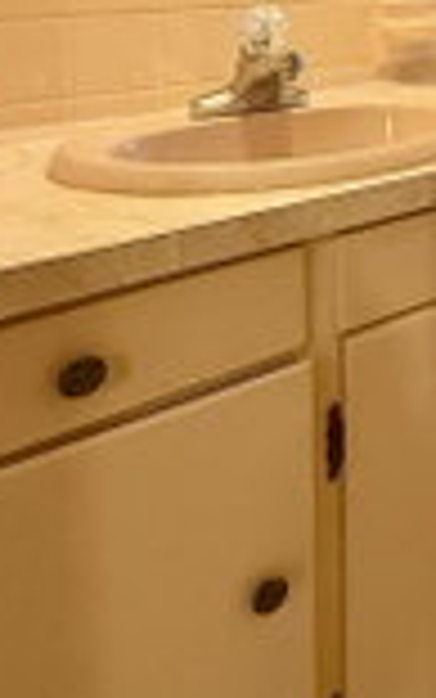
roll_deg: -1.1
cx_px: 670
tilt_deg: -3.5
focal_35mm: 46
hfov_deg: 22.5
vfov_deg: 38.6
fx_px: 874
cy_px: 0
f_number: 2.2
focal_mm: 2.22
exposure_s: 1/60
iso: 500
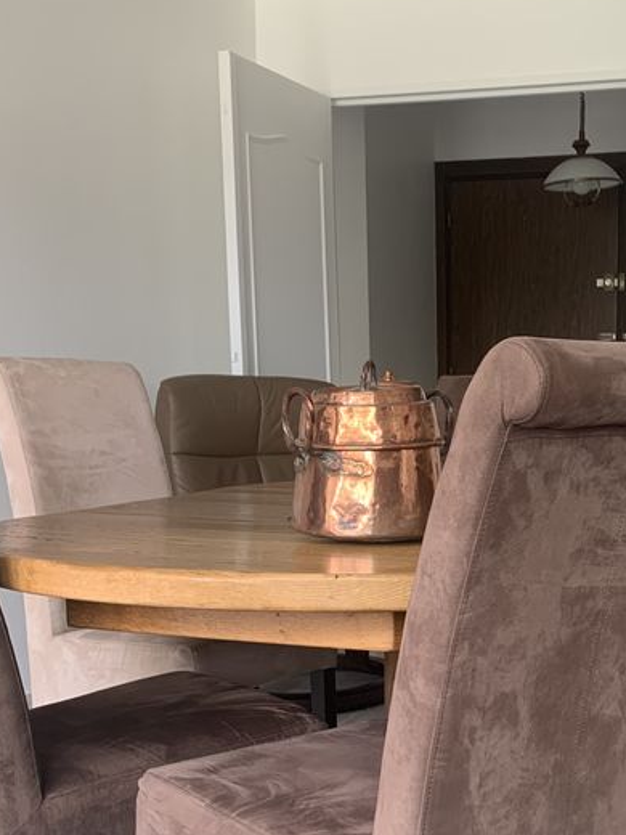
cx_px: 509
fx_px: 1206
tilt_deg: -10.3
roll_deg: -0.2
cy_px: 573
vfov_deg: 37.7
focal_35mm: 50
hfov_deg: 28.4
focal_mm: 4.25
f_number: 1.8
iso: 100
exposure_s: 1/71
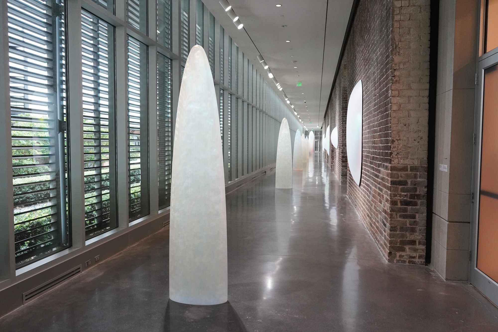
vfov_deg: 46.4
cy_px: 166
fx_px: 387
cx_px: 249
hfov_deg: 65.5
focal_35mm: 28
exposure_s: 1/80
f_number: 9
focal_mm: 28
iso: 4000
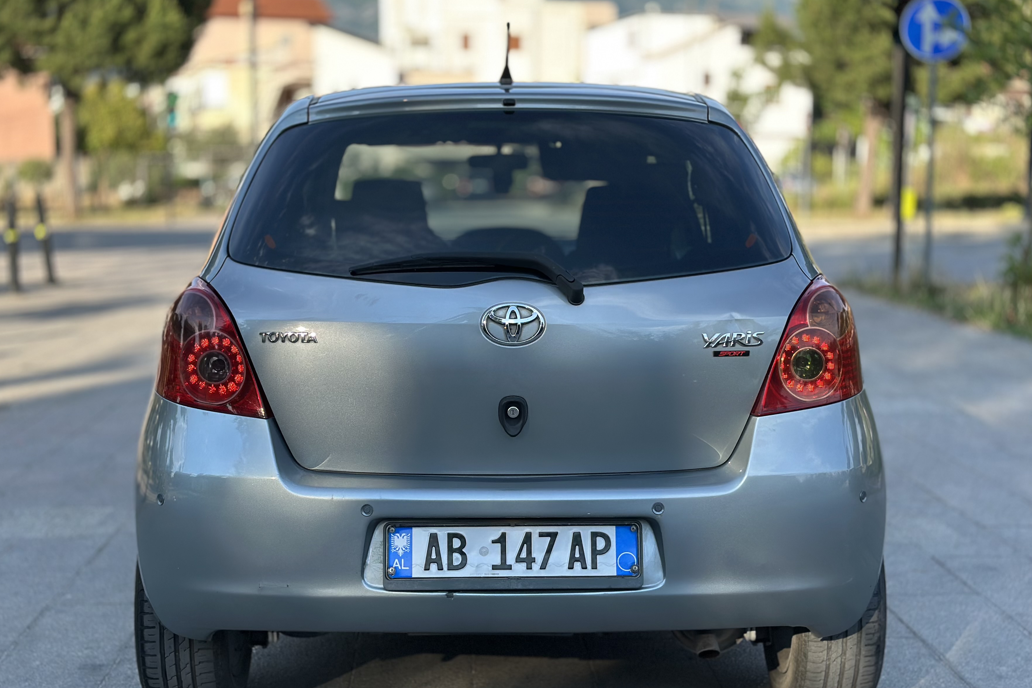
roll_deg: +0.0
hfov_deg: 35.0
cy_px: 343
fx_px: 1634
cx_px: 496
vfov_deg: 23.8
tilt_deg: -5.8
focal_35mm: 57
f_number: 1.78
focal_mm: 6.86
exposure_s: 1/1212
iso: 80
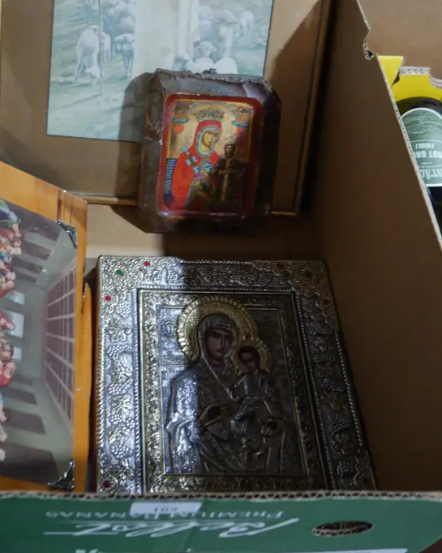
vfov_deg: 40.8
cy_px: 139
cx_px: 134
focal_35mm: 44
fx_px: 720
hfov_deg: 33.7
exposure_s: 1/60
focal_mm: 15
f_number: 3.6
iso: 640
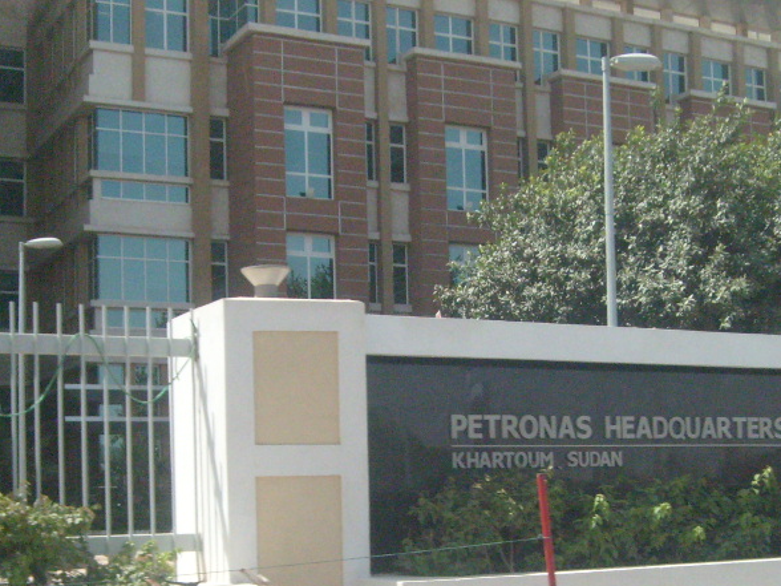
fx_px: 1376
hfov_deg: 31.6
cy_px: 446
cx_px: 441
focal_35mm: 61
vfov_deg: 23.8
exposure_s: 1/1000
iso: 400
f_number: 7.1
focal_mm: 5.8
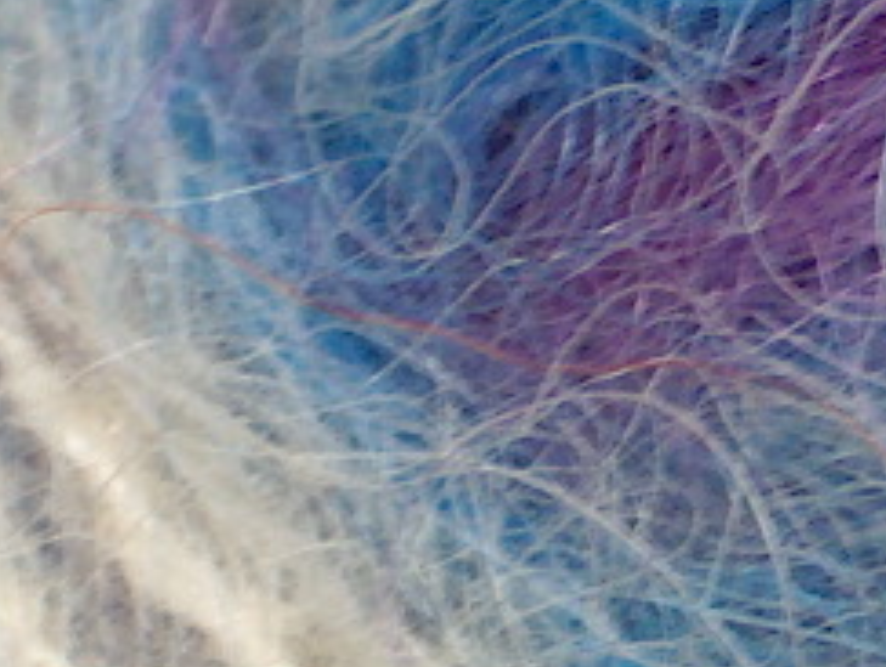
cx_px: 2282
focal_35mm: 618
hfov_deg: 3.2
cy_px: 714
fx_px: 15841
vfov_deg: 2.4
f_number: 3
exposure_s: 1/2.36
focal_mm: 23.76
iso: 100
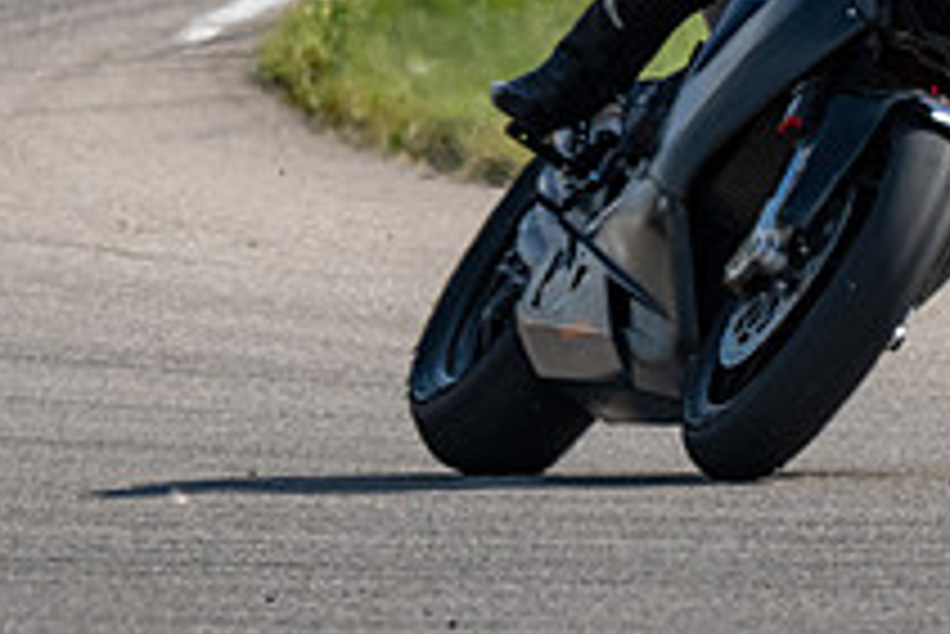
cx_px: 621
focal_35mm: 1646
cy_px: 2
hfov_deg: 1.3
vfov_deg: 0.8
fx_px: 43464
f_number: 16
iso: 1100
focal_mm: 600
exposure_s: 1/1250
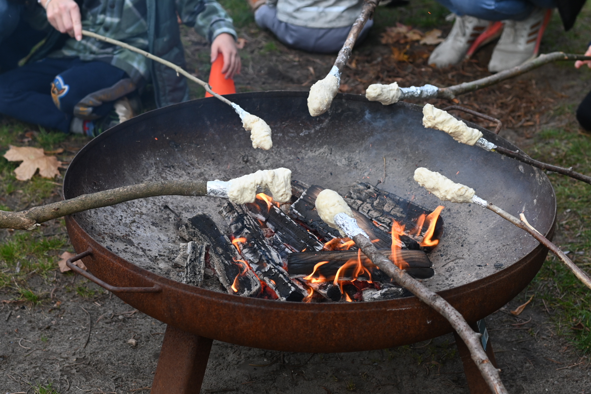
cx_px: 296
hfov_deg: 27.0
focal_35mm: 75
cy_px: 197
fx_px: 1231
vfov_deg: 18.2
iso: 250
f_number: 4
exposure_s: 1/250
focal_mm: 50
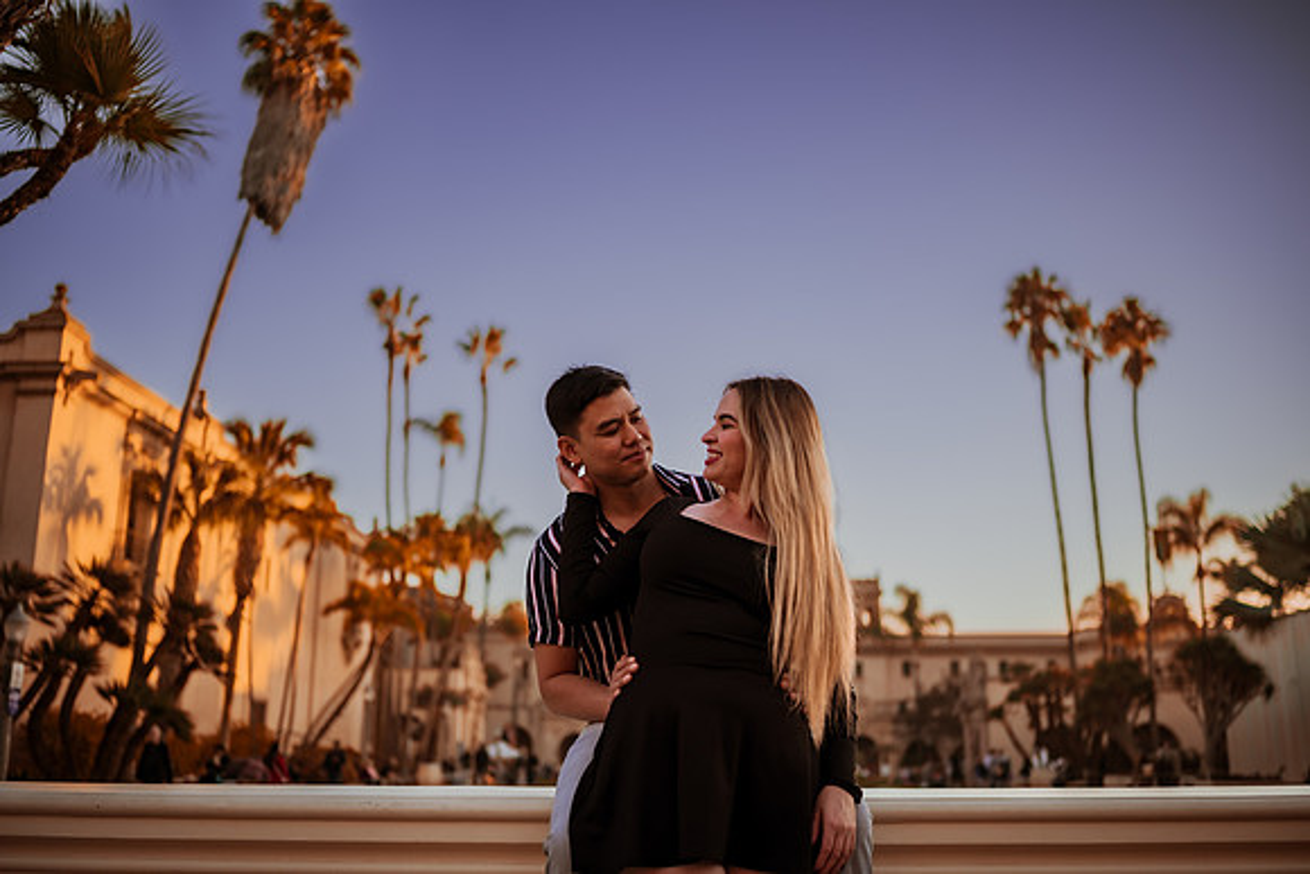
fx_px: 1274
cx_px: 655
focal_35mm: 35
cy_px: 437
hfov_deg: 54.4
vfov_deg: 37.9
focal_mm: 35
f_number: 1.8
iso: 100
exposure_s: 1/640
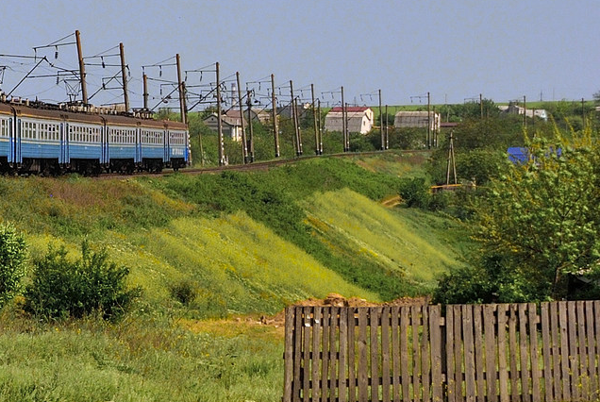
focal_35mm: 181
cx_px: -268
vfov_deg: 7.6
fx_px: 3021
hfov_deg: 11.0
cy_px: -42
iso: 200
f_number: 5.6
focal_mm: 40
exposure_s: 1/1600
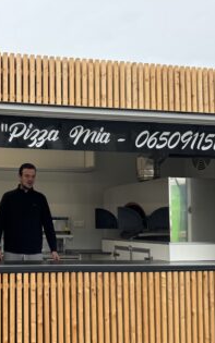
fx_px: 469
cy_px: 194
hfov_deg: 24.5
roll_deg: +0.4
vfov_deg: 40.2
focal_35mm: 50
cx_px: -7
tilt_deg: +3.6
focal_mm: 6.76
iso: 80
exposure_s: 1/567
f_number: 1.78
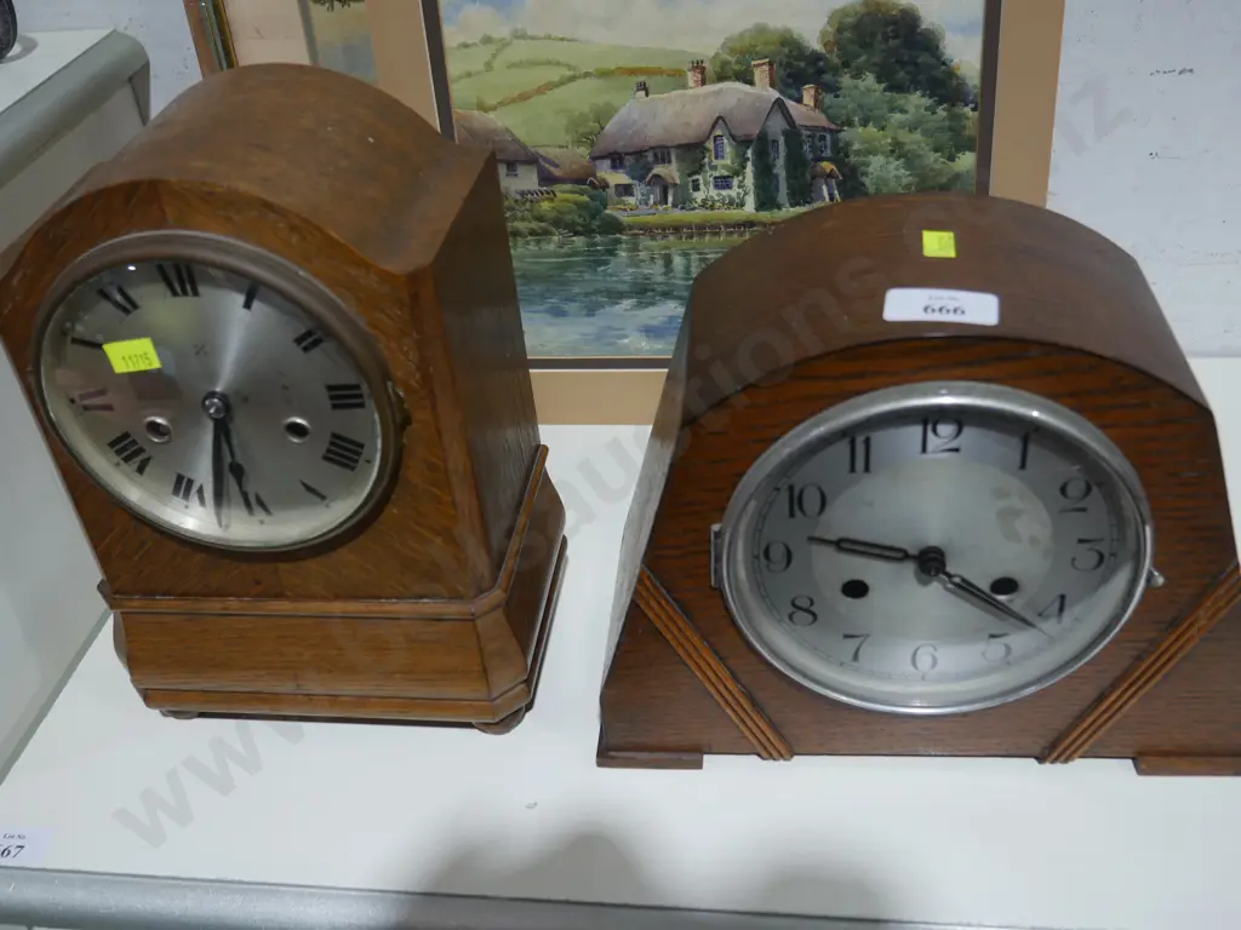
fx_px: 1291
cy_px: 465
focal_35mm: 36
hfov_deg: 51.4
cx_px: 620
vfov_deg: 39.7
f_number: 4
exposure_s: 1/60
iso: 320
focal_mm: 18
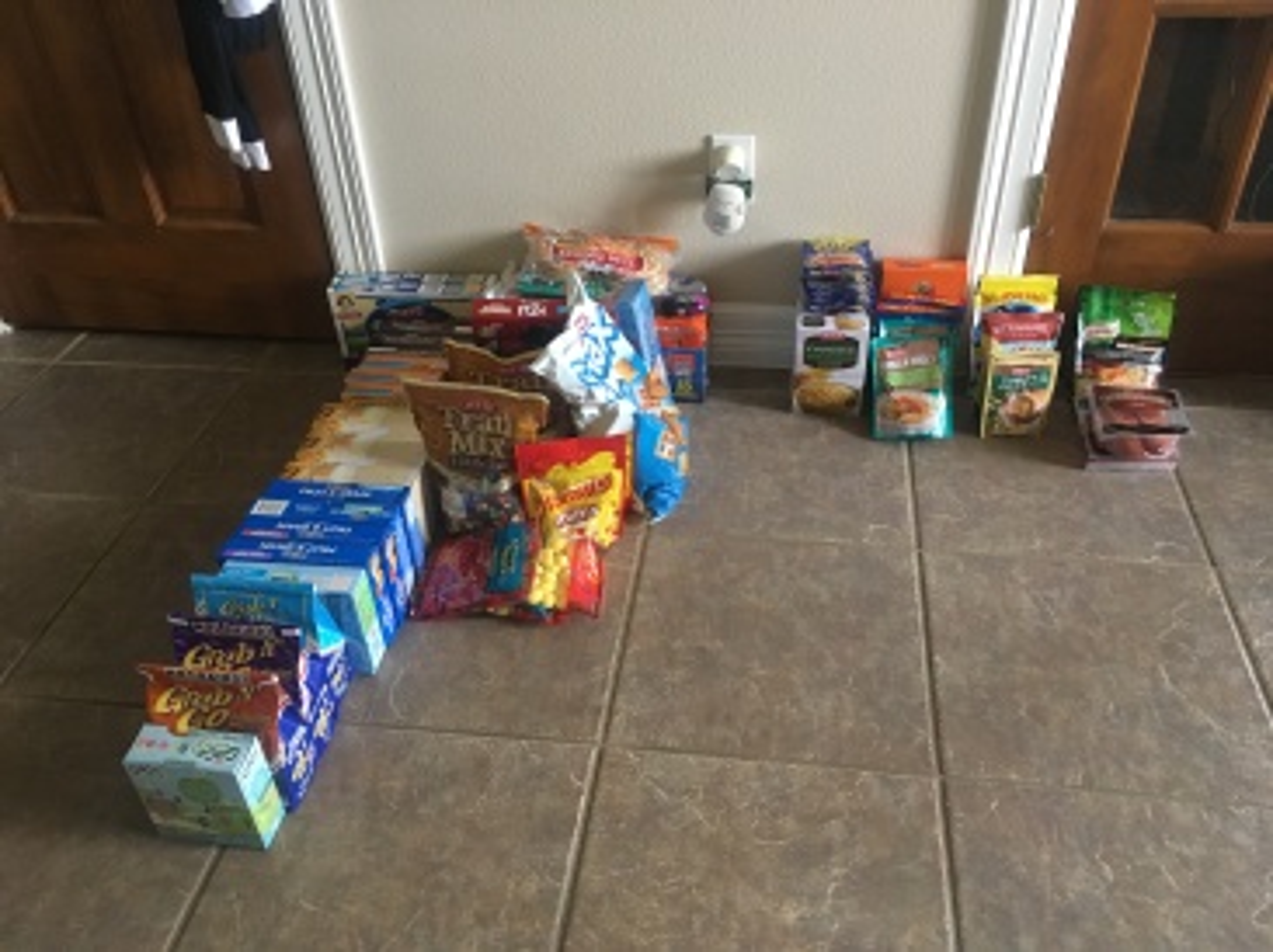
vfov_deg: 48.2
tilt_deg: -37.0
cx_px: 636
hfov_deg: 61.7
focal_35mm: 29
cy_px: 476
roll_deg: +5.0
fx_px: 1066
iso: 125
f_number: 2.2
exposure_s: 1/30
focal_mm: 4.15
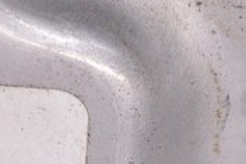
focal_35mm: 481
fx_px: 3283
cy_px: 205
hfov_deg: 4.2
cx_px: -382
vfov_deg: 2.8
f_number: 8
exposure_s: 1/160
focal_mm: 55
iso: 1600
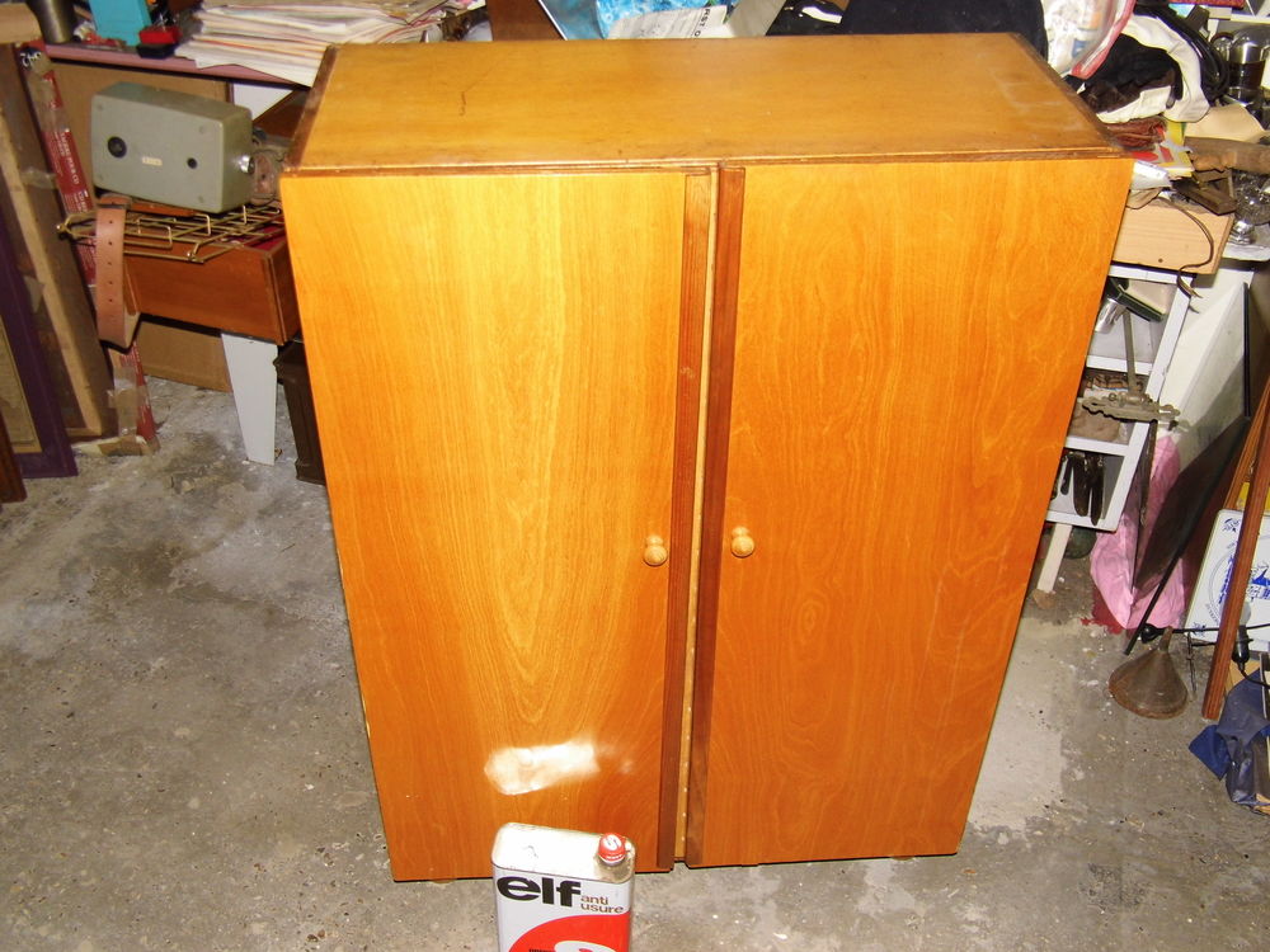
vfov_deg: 41.8
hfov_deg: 54.0
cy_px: 476
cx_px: 635
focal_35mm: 34
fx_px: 1247
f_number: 3.3
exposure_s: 1/60
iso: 100
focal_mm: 6.1
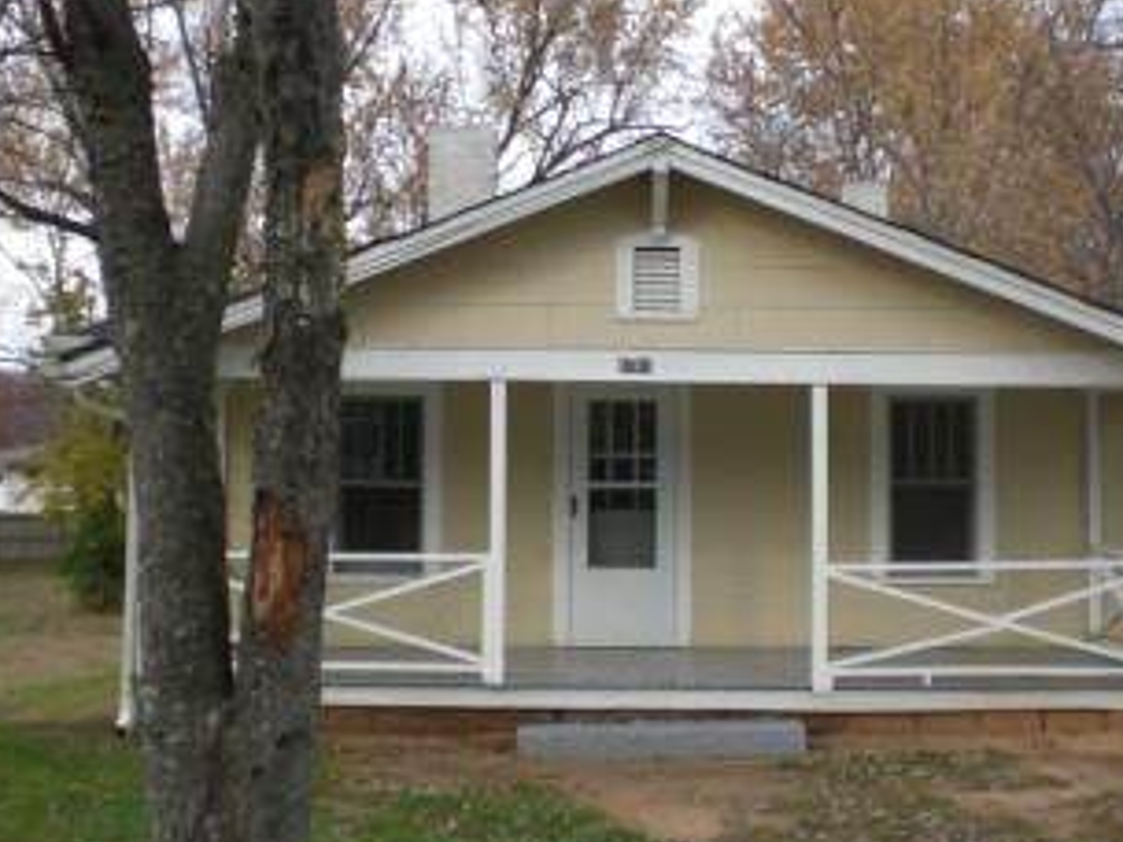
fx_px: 1817
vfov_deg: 26.1
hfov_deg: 34.3
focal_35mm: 56
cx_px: 635
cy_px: 454
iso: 50
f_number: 3.1
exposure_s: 1/250
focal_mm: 6.3
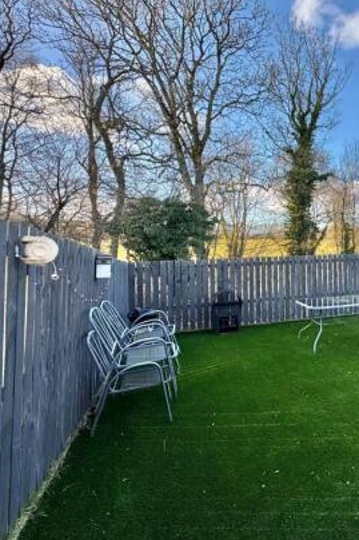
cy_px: 277
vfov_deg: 81.2
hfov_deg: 49.8
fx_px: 314
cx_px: 349
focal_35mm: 21
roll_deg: +0.5
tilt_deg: -1.4
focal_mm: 2.22
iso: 40
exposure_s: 1/304
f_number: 2.2
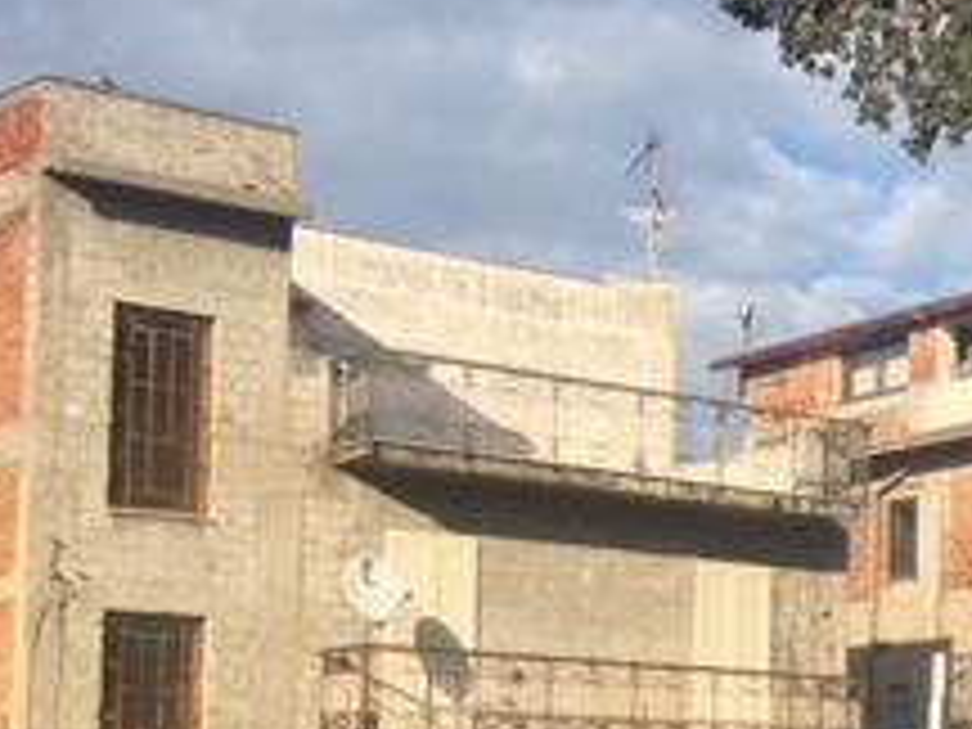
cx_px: 1058
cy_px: 684
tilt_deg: +5.1
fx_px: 2415
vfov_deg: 16.9
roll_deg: -1.0
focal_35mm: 86
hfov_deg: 21.6
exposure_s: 1/1570
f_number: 2.2
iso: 25
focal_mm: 4.15
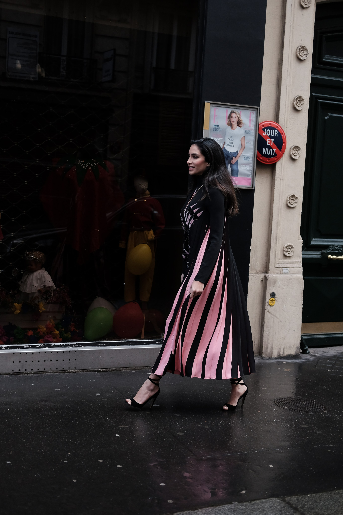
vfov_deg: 37.5
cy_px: 258
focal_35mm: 53
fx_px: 757
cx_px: 172
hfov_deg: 25.5
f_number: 2
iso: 800
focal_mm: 35
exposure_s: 1/2000
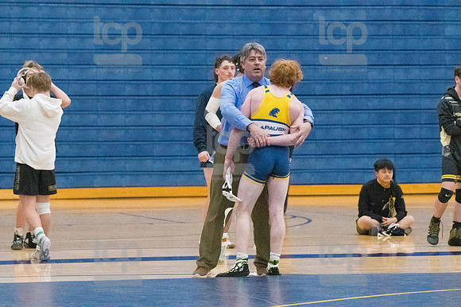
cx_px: 230
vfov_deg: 7.5
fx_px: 2342
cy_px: 154
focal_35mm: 183
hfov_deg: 11.2
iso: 8000
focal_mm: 122
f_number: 4.5
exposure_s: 1/1000
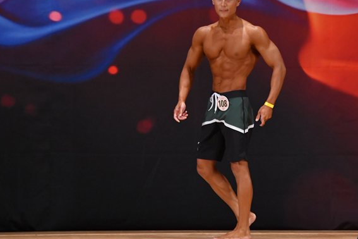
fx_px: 3669
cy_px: 78
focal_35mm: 369
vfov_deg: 3.7
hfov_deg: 5.6
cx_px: 240
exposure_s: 1/400
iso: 3200
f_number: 5.6
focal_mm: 180
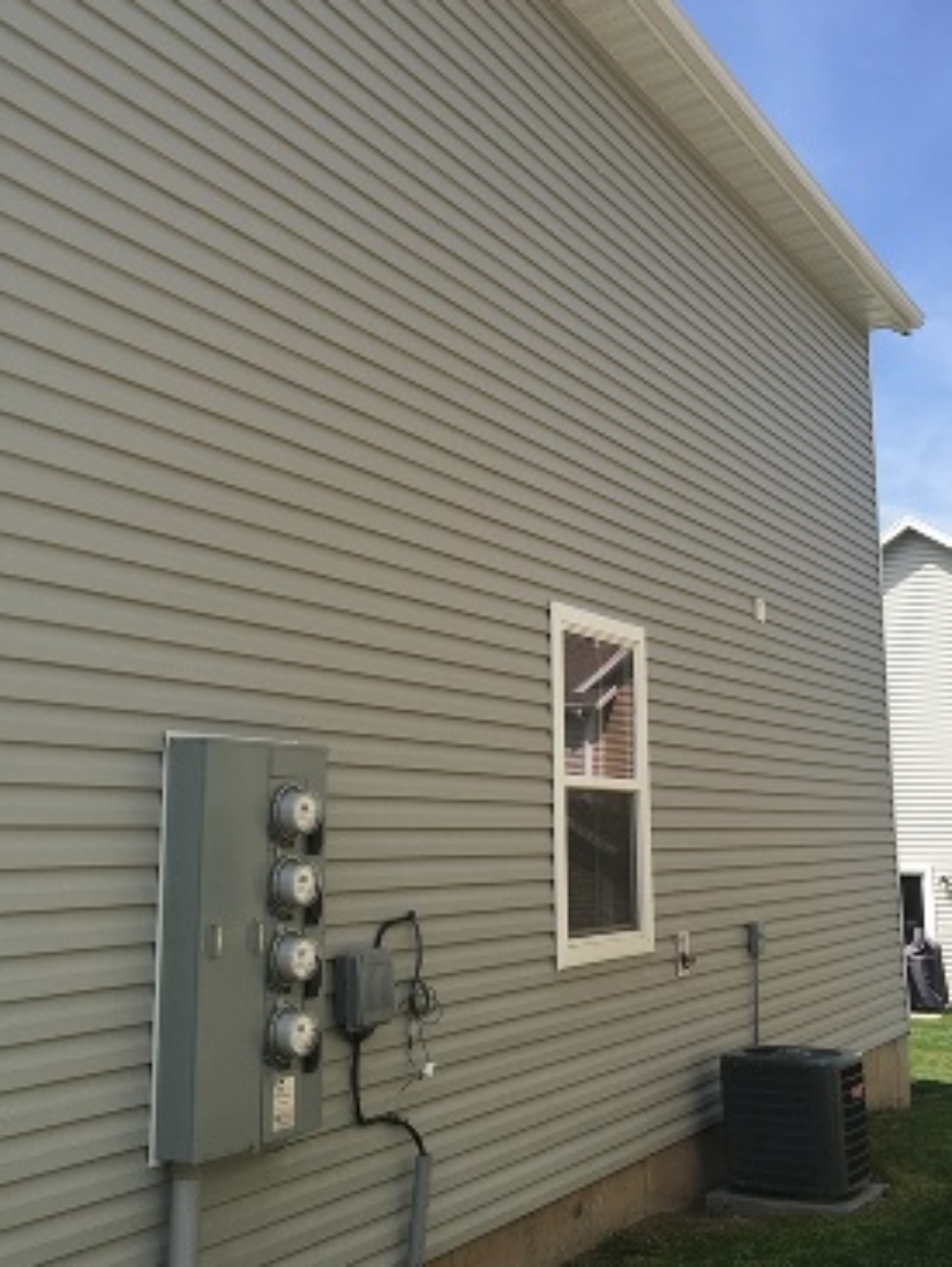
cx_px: 447
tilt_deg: +10.7
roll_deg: +0.8
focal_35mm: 38
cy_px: 606
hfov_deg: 37.7
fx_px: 1392
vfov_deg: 48.9
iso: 25
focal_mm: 4.15
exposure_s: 1/1282
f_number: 2.2
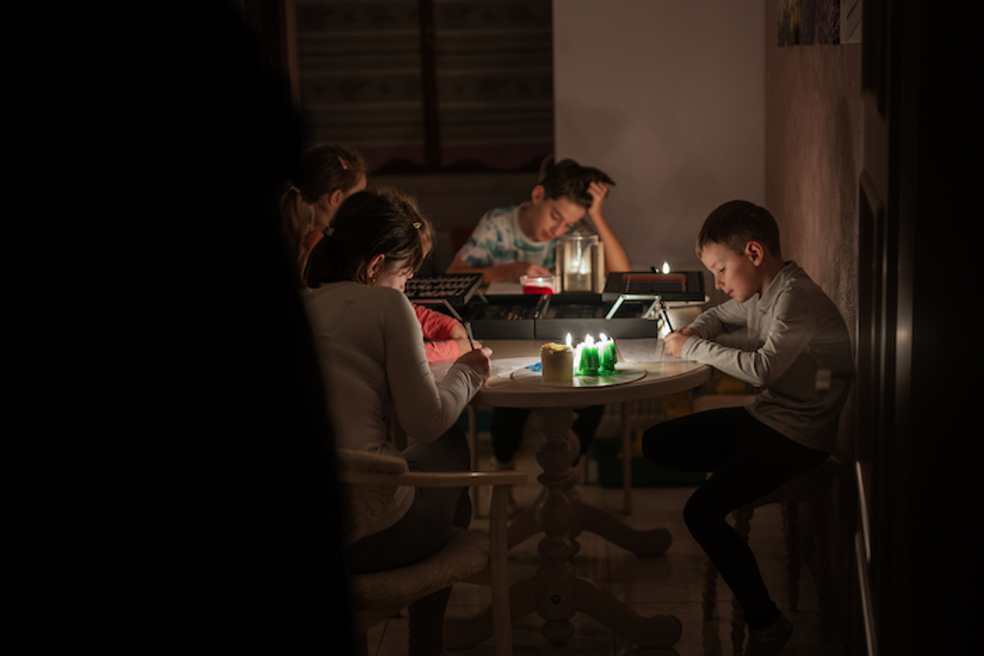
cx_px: 554
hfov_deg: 35.0
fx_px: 1558
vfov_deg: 23.8
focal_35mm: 57
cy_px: 351
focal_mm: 50
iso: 500
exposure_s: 1/25
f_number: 1.2
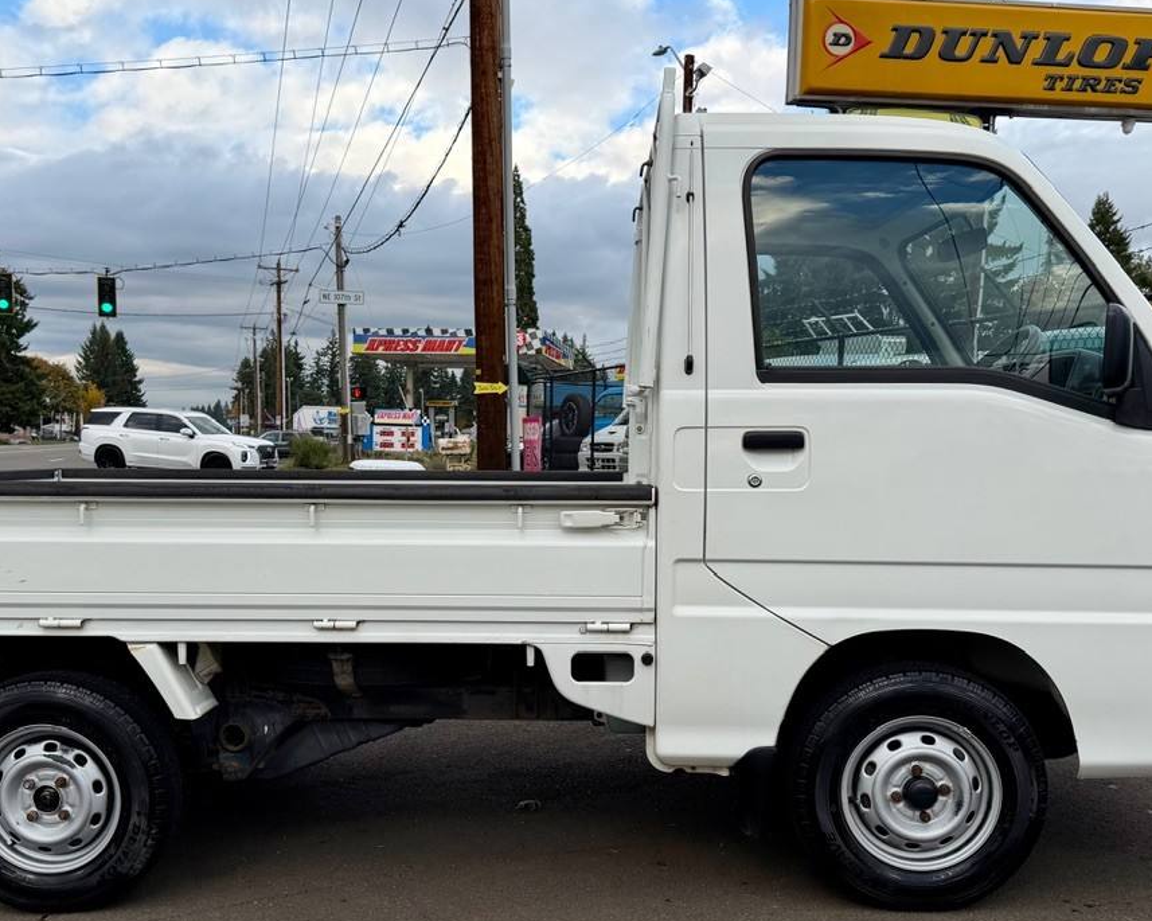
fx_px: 1193
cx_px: 535
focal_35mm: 35
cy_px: 531
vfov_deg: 42.1
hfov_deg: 51.5
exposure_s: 1/1653
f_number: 1.78
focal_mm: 6.76
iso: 80
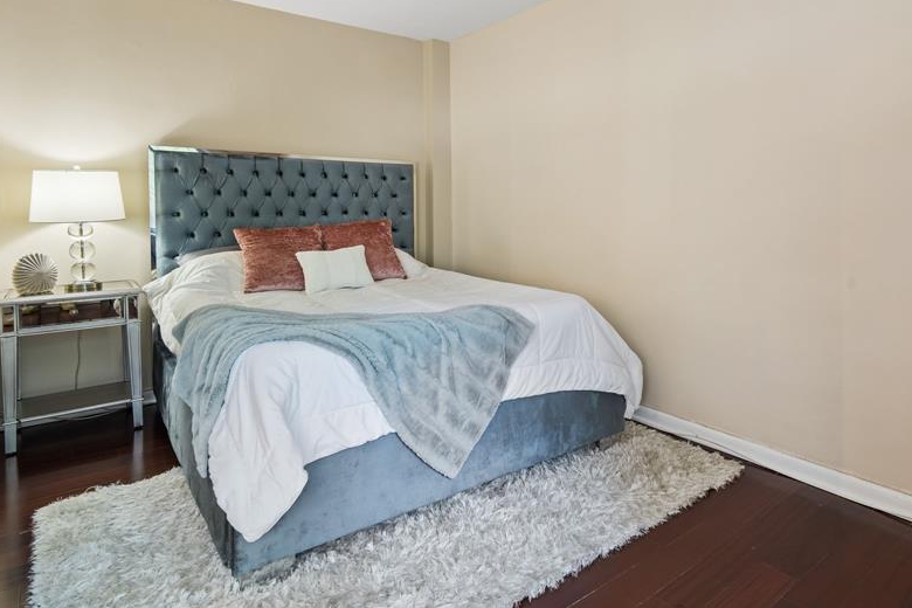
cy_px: 213
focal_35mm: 21
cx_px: 546
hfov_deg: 80.3
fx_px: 532
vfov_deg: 58.4
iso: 400
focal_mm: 16
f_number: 8
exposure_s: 1/5
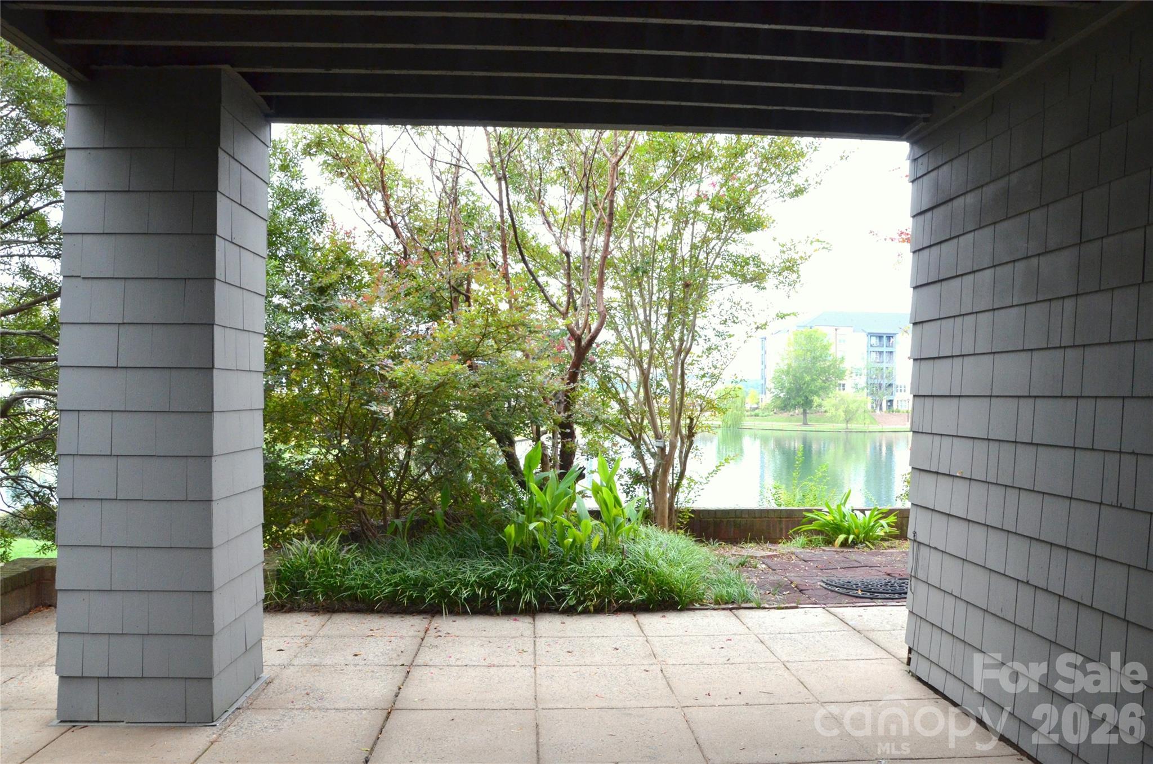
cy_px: 382
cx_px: 576
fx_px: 863
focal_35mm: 27
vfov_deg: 47.7
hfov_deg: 67.5
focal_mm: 18
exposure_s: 1/400
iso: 1600
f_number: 10
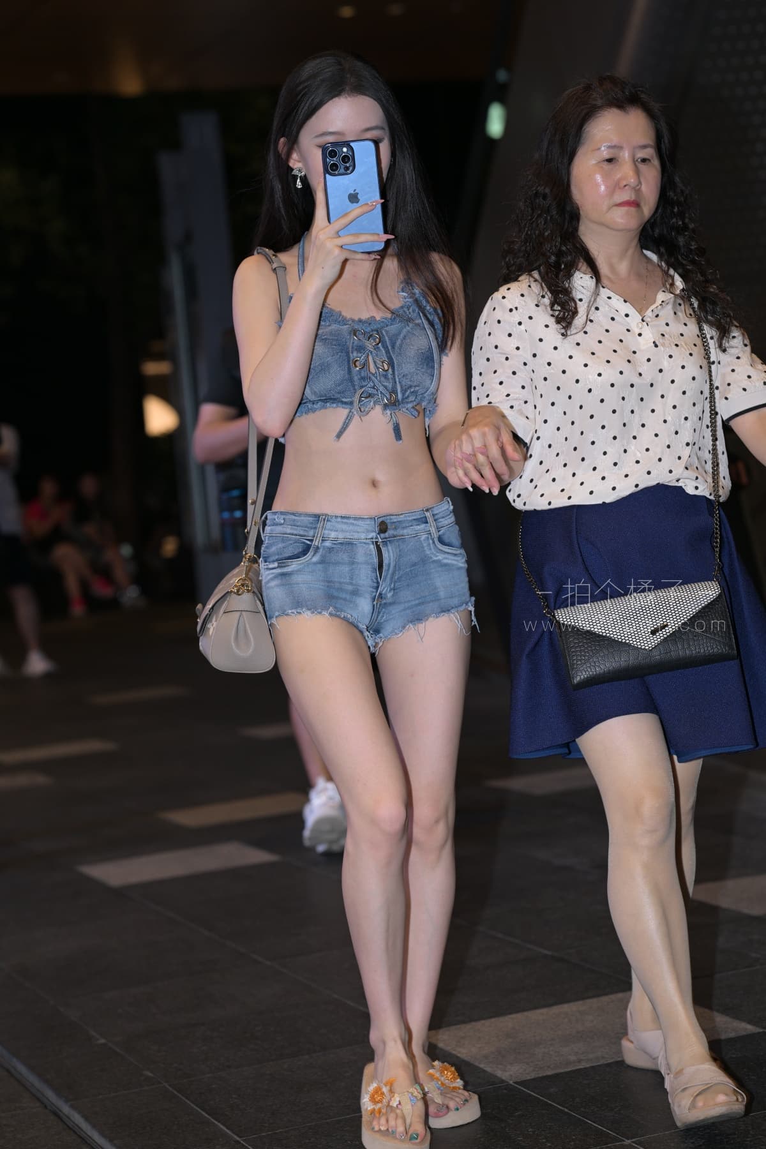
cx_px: 383
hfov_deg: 16.1
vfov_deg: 23.9
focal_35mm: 85
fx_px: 2713
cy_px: 574
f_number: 4
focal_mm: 85
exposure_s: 1/200
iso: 320
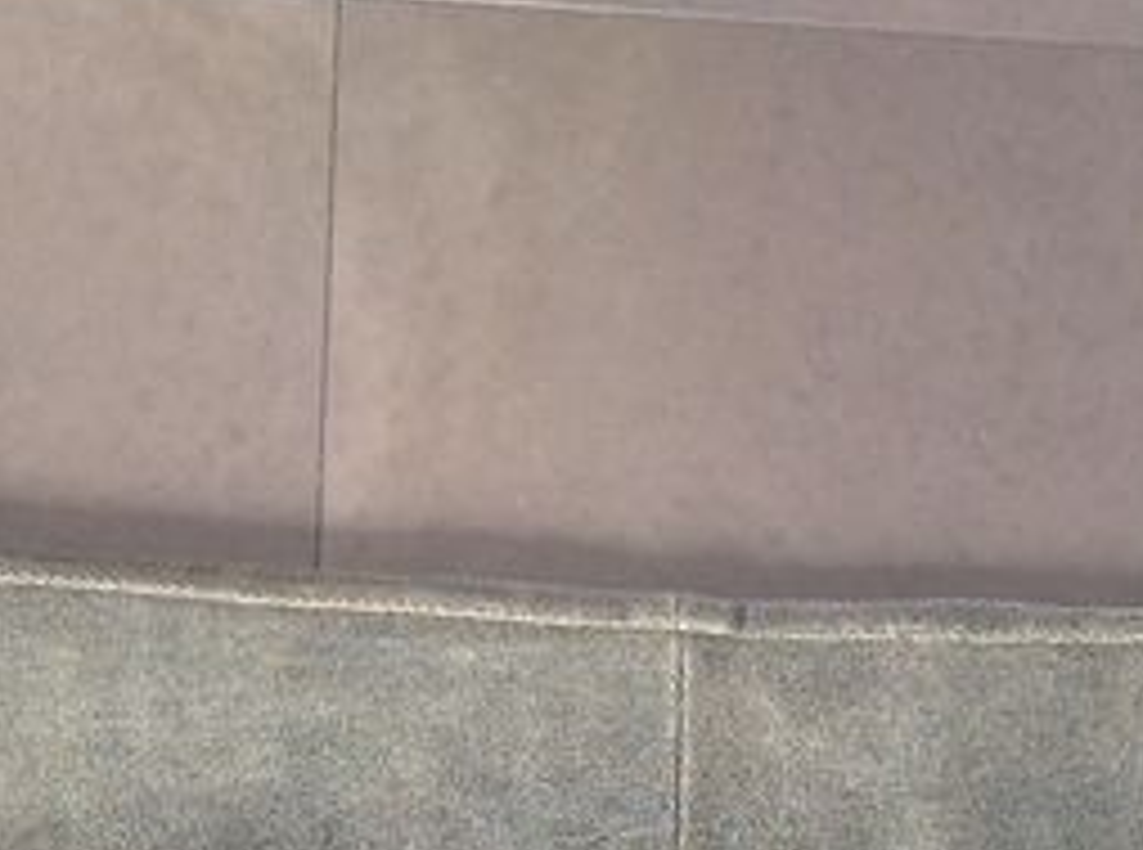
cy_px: 1486
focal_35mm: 138
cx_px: 932
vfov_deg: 10.1
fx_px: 4544
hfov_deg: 14.3
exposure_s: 1/24
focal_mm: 4.28
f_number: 2.4
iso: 50
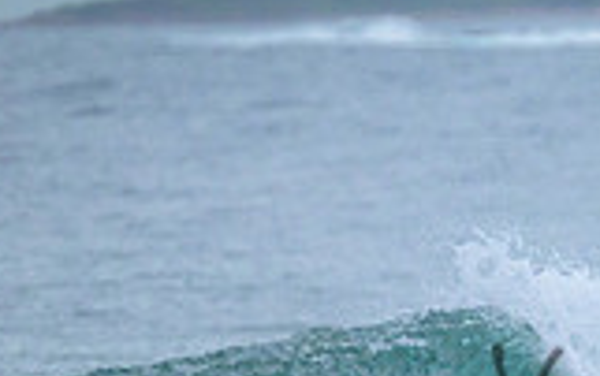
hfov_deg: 0.9
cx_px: 876
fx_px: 37240
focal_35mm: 2275
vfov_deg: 0.6
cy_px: 370
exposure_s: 1/1250
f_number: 11
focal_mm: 620
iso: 2500
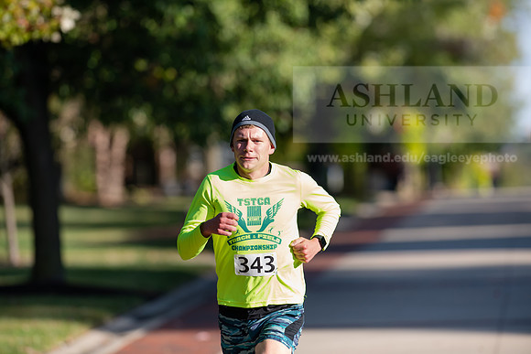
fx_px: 4426
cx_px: 266
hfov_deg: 6.9
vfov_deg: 4.6
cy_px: 177
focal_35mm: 300
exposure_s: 1/800
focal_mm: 300
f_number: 4
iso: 200
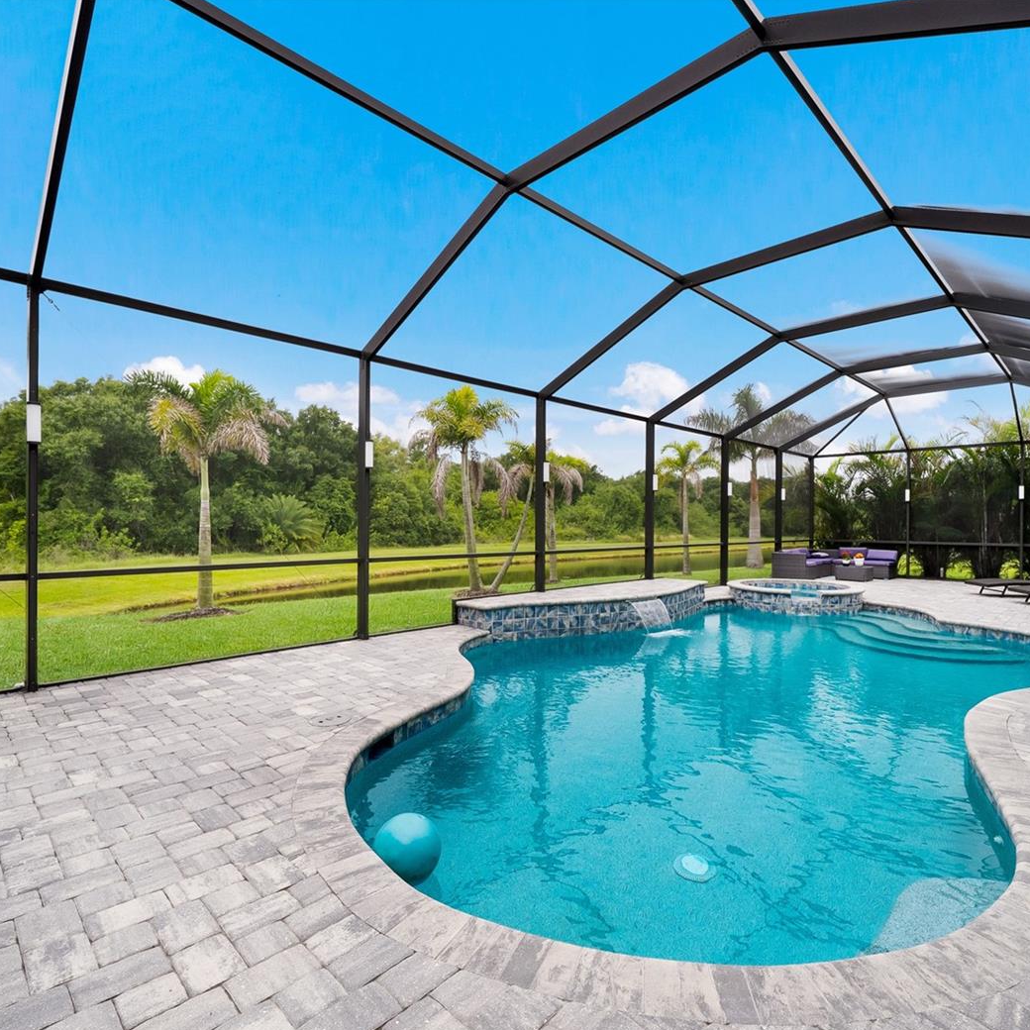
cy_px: 526
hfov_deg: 83.9
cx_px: 550
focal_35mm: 17
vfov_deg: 84.0
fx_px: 572
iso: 400
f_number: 11
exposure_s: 1/50
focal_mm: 13
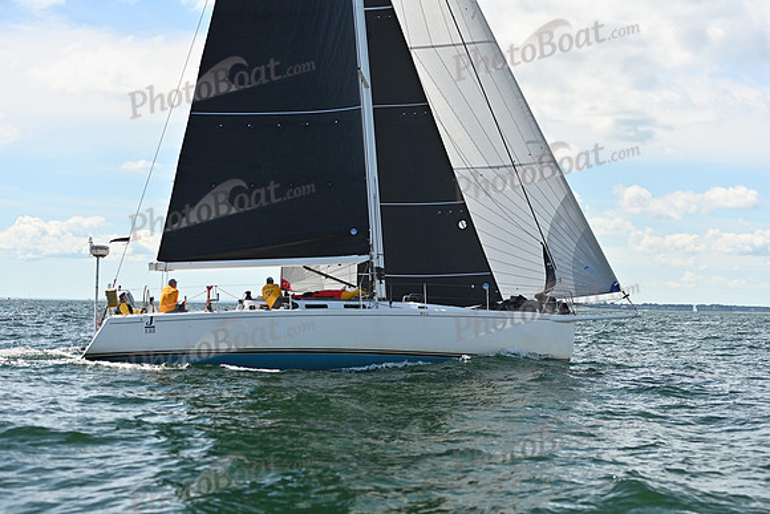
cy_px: 257
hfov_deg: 28.8
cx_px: 385
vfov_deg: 19.5
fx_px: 1498
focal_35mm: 70
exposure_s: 1/2000
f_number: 2.8
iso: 250
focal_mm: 70
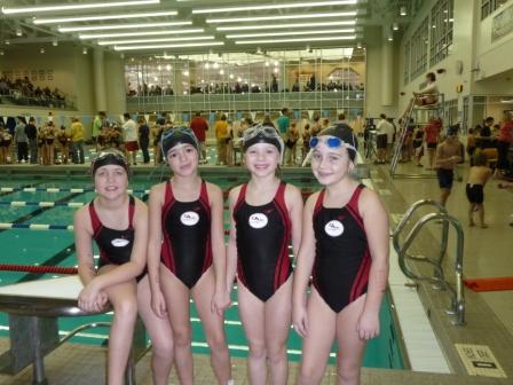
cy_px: 192
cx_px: 256
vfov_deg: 44.2
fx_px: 474
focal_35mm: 32
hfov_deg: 56.8
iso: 250
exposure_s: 1/30
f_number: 3.5
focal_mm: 5.3
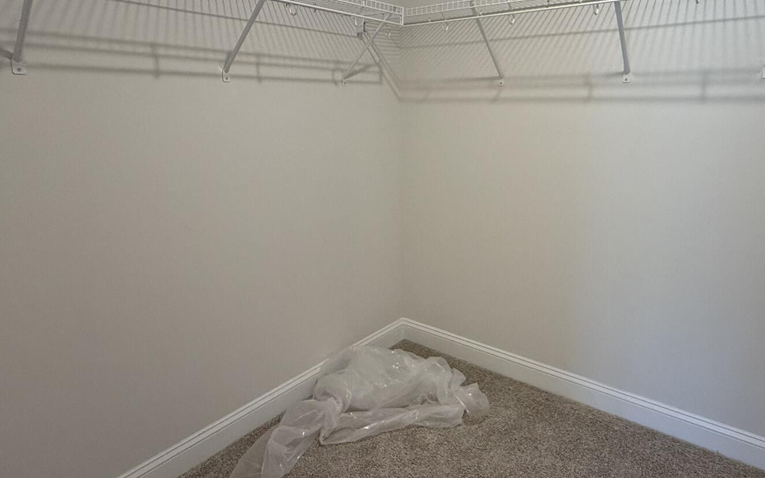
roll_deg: -0.1
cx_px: 426
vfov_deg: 52.7
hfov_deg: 76.9
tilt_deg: -10.2
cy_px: 195
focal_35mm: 23
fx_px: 480
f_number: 2.2
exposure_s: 1/120
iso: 320
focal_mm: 2.22
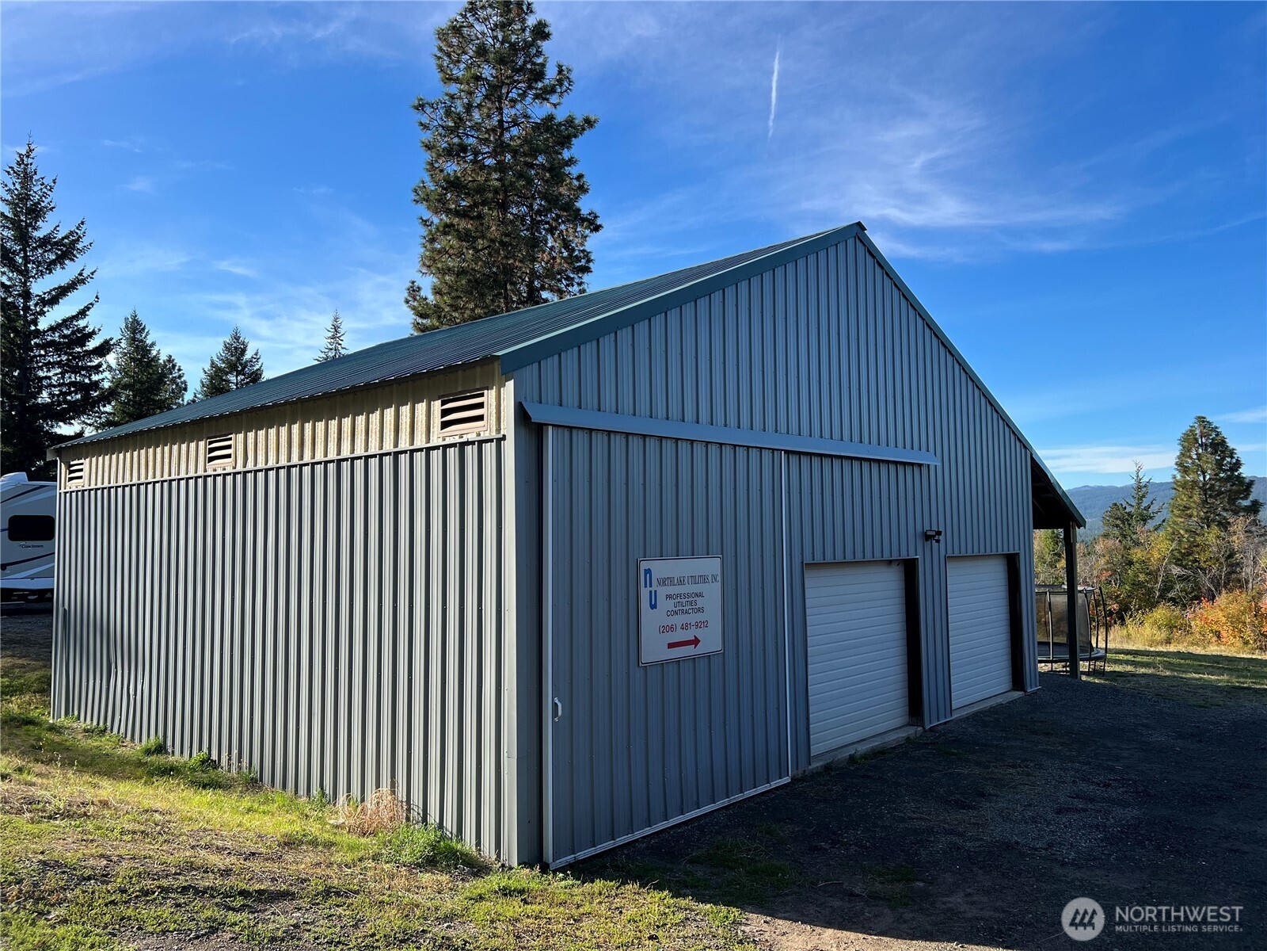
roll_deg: +0.9
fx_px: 952
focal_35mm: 26
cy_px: 476
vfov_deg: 53.1
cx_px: 634
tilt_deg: +3.6
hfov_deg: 67.3
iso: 50
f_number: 1.5
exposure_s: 1/1901
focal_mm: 5.7
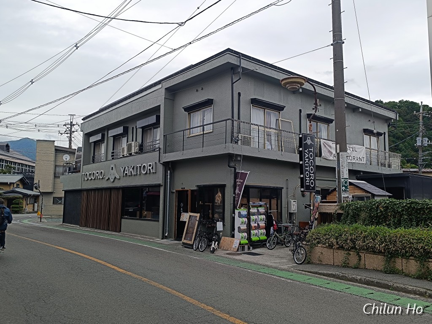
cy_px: 162
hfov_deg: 71.6
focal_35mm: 24
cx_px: 216
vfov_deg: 56.8
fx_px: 300
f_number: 1.65
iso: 50
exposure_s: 1/221
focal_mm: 6.14
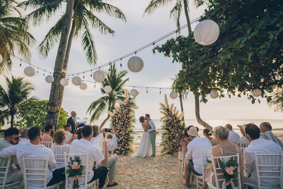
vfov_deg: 52.0
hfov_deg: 72.4
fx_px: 193
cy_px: 94
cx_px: 142
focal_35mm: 25
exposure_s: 1/4000
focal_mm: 24
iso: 160
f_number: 2
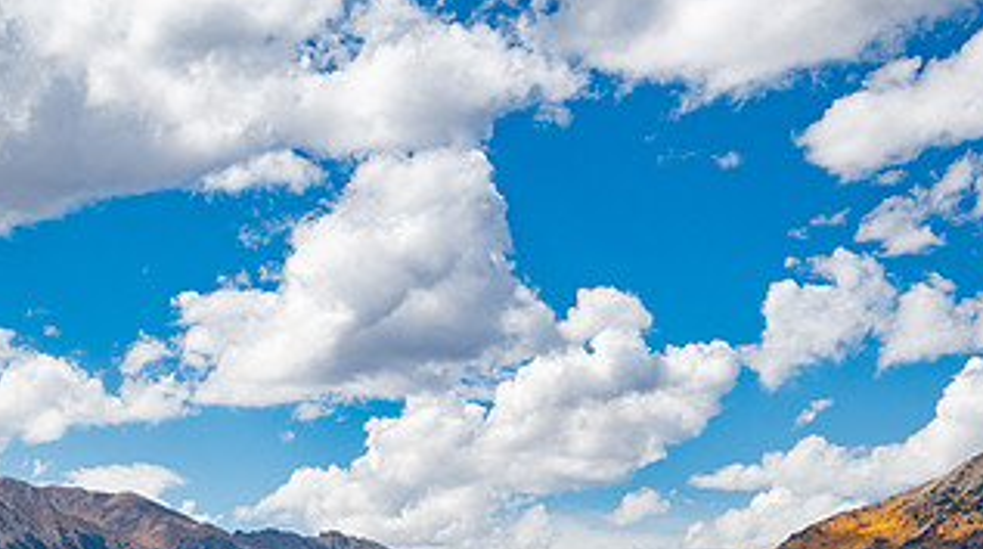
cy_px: 591
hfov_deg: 22.2
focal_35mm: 96
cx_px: 341
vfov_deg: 12.3
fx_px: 2498
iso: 250
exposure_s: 1/250
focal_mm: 50
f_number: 16
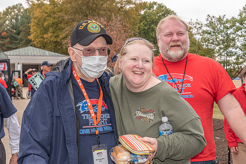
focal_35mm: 52
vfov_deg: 26.0
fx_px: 355
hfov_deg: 38.2
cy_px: 82
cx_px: 123
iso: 500
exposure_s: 1/250
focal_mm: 52
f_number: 8
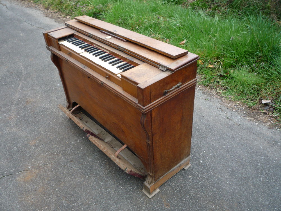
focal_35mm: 30
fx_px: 244
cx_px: 140
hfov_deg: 60.0
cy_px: 106
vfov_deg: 46.8
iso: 100
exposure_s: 1/30
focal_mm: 5.2
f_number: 3.3
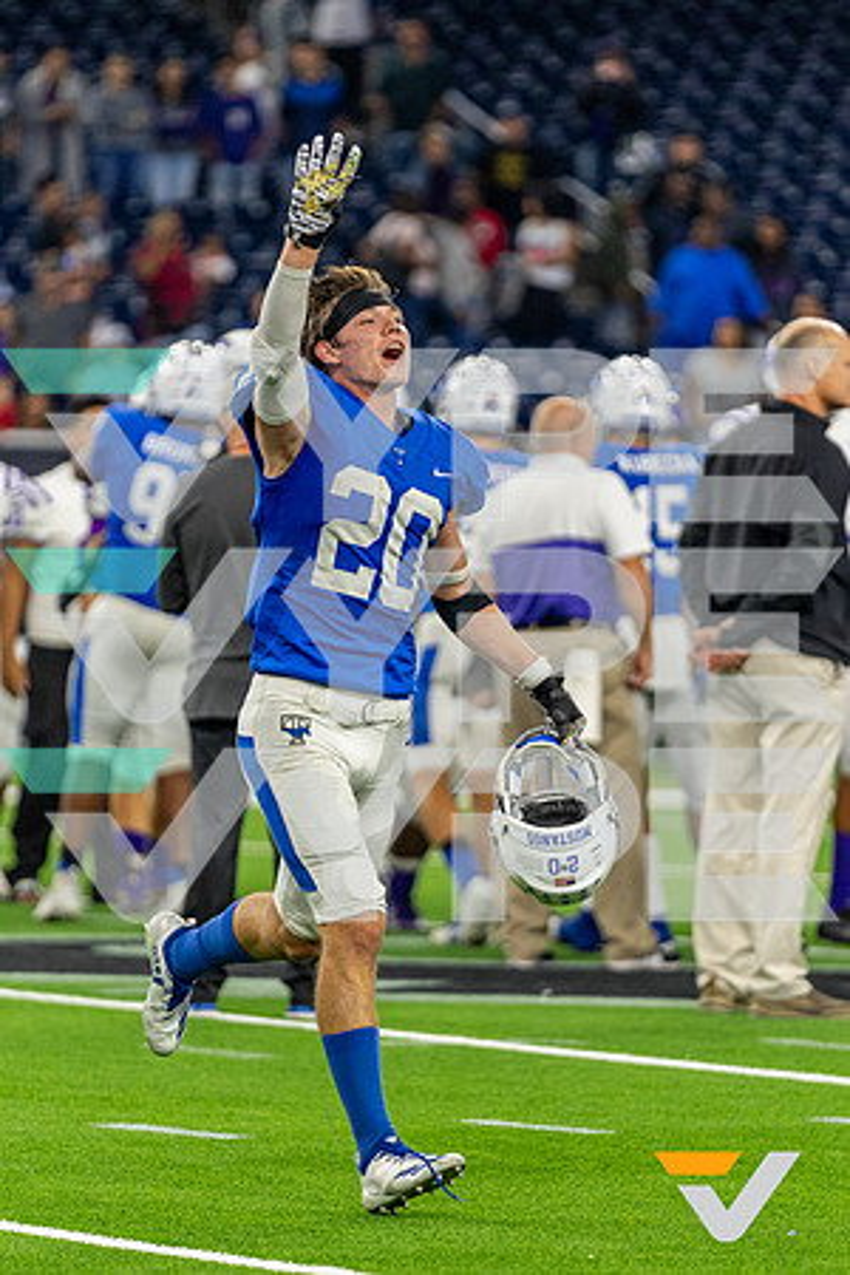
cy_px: 683
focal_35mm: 322
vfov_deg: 6.4
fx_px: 11408
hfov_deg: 4.3
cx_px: 482
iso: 1250
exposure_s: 1/1250
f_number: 2.8
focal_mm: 200
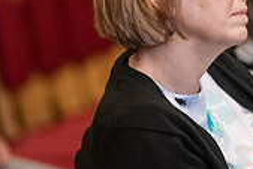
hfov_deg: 3.0
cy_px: 34
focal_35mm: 687
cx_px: 228
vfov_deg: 2.0
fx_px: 4832
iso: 3200
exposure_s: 1/160
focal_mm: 200
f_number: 3.2
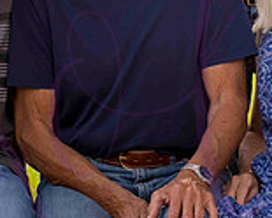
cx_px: 186
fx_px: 2439
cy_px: -86
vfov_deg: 5.1
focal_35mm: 303
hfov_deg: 6.4
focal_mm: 80
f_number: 6.3
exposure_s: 1/320
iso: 400
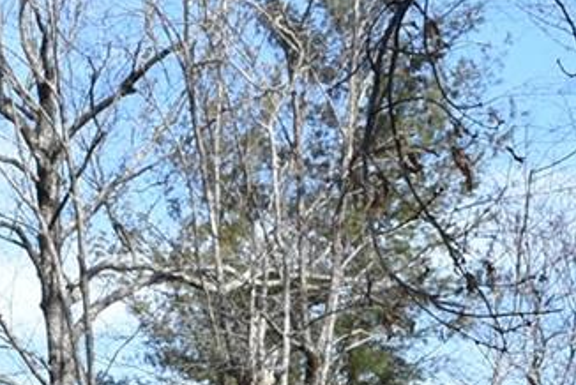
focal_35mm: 207
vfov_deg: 6.3
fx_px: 3315
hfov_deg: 9.9
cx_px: 323
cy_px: 963
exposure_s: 1/250
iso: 200
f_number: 8
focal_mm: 22
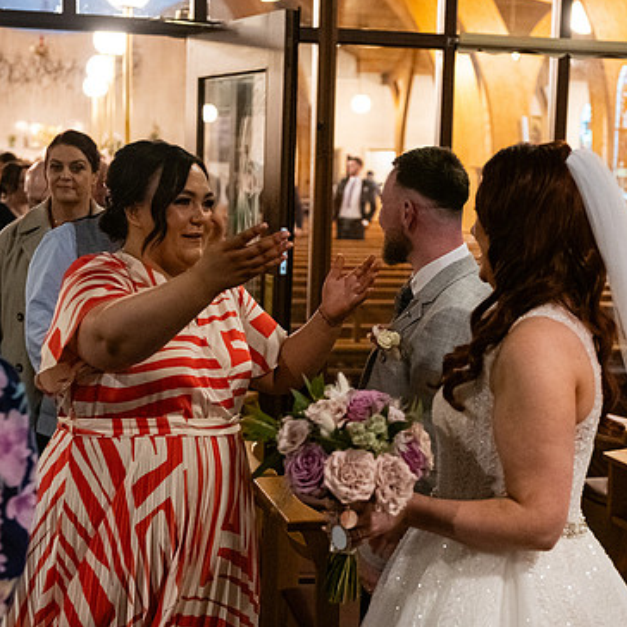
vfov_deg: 26.5
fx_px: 1332
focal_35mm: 65
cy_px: 313
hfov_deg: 26.5
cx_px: 346
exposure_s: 1/160
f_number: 3.5
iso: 2500
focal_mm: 48
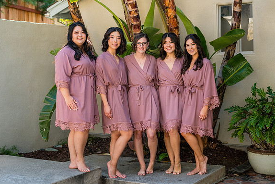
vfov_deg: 24.2
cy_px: 81
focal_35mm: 56
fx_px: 428
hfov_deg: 35.6
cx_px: 122
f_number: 2.8
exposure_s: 1/640
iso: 200
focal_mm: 50
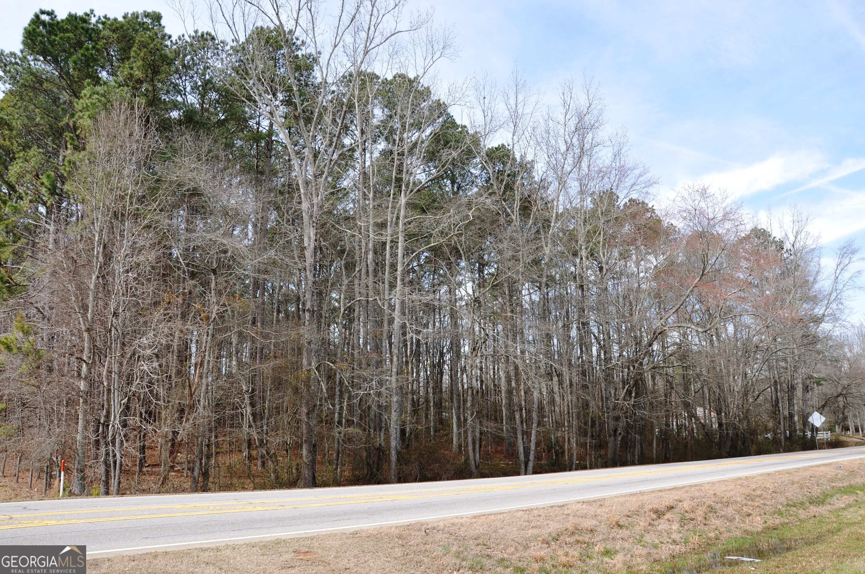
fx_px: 648
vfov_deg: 47.8
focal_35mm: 27
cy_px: 287
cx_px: 432
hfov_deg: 67.4
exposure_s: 1/200
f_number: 8
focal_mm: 18
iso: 200
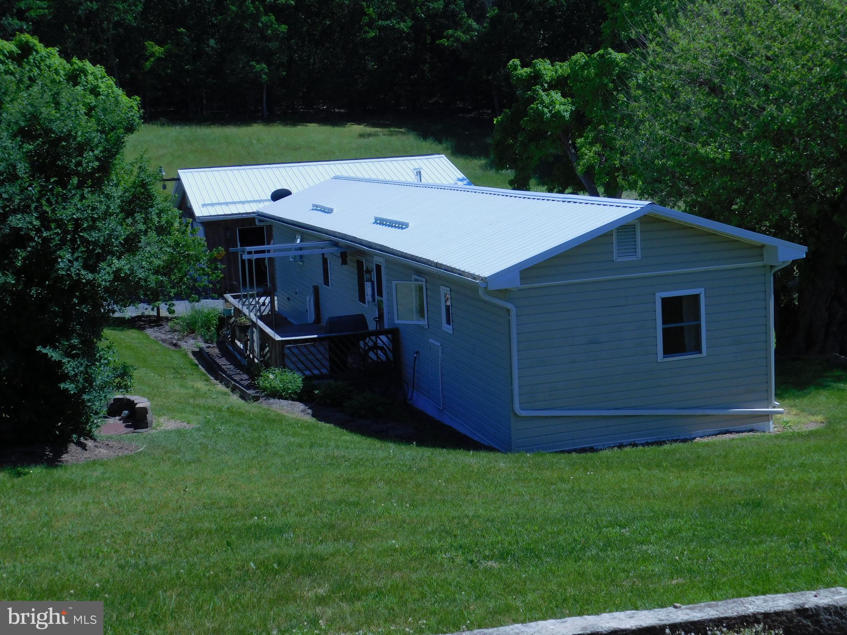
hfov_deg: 37.5
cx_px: 424
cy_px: 318
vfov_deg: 28.6
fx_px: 1248
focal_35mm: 51
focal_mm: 9
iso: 125
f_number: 3.8
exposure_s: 1/1250
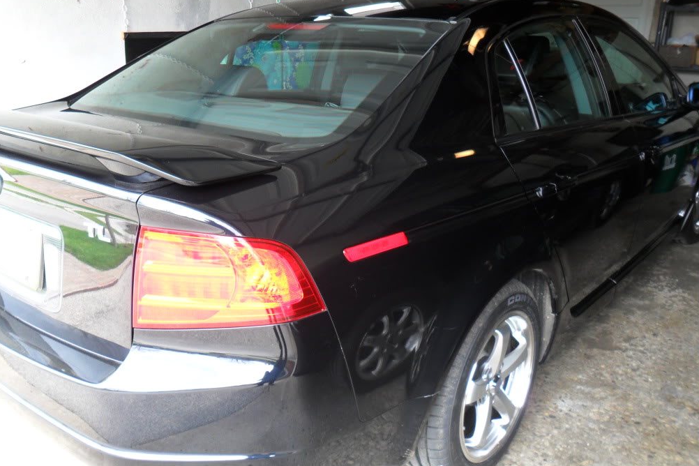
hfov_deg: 55.8
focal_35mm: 34
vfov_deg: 38.8
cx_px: 354
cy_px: 260
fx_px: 660
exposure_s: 1/45
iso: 100
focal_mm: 5.7
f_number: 3.7
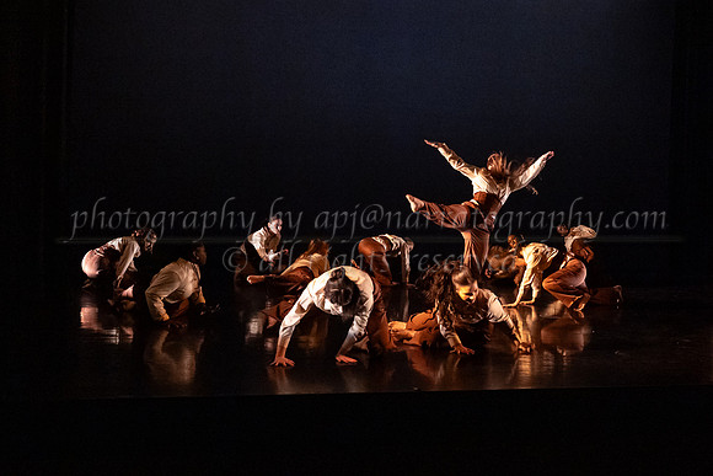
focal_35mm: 54
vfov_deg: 25.1
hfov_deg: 36.5
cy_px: 224
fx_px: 1069
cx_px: 473
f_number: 4
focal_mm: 34.5
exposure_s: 1/400
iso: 4000
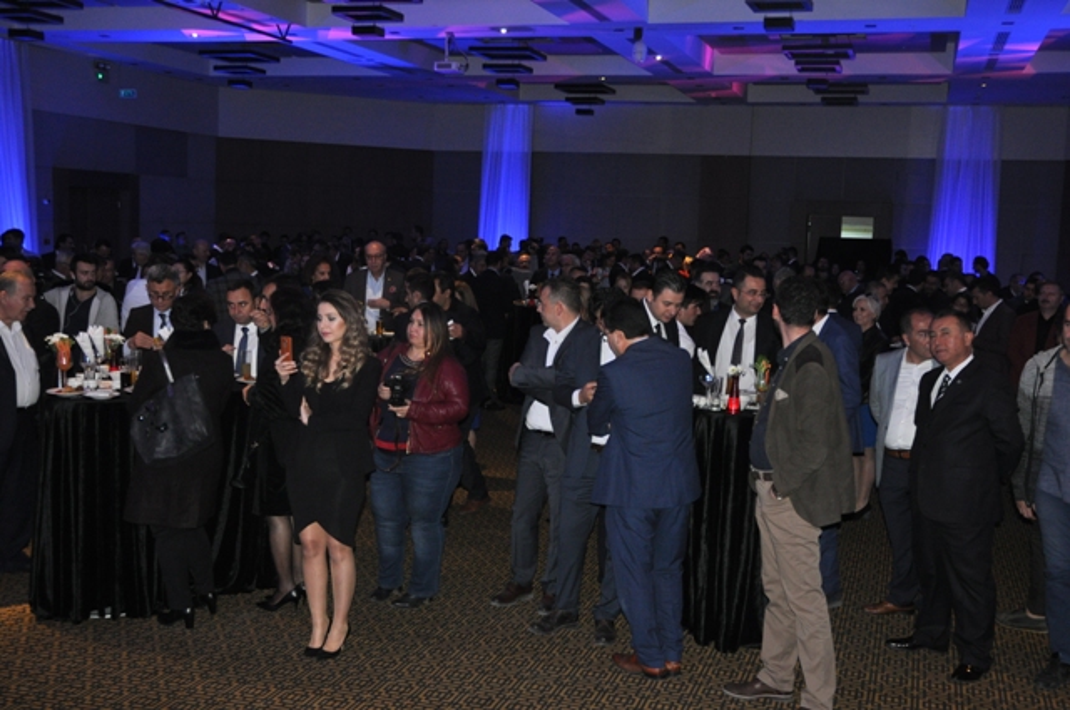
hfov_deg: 48.0
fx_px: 1202
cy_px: 355
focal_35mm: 40
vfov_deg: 32.9
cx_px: 535
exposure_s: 1/60
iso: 800
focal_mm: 27
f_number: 3.8
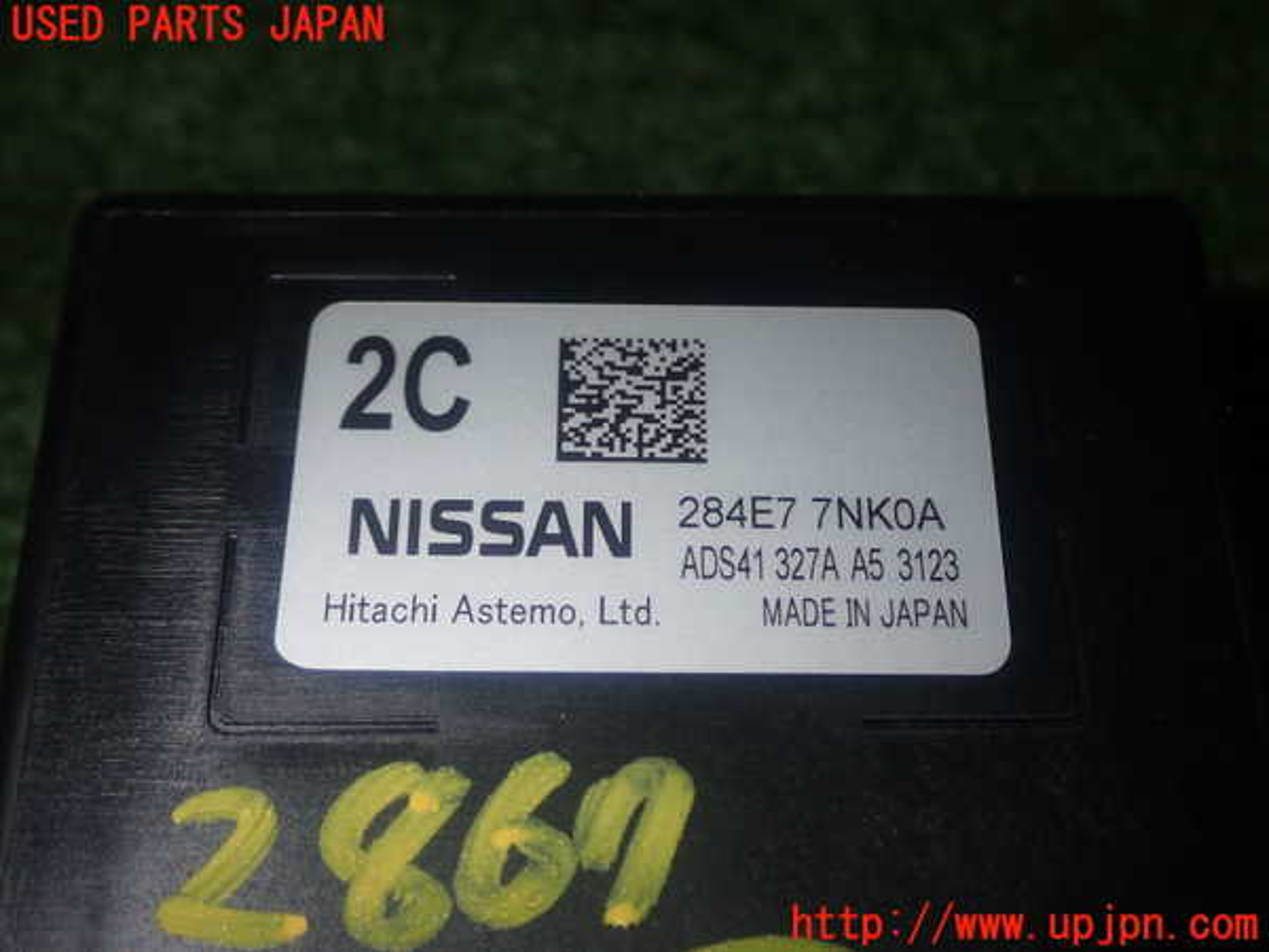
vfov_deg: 29.1
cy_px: 476
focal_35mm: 50
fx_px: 1833
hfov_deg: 38.2
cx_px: 634
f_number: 9
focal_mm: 9.01
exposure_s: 1/50
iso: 200
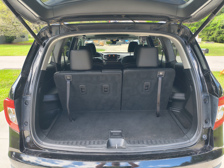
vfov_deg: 54.9
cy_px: 84
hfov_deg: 69.4
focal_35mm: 25
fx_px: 162
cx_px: 112
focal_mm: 4.68
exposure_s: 1/120
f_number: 1.7
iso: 107
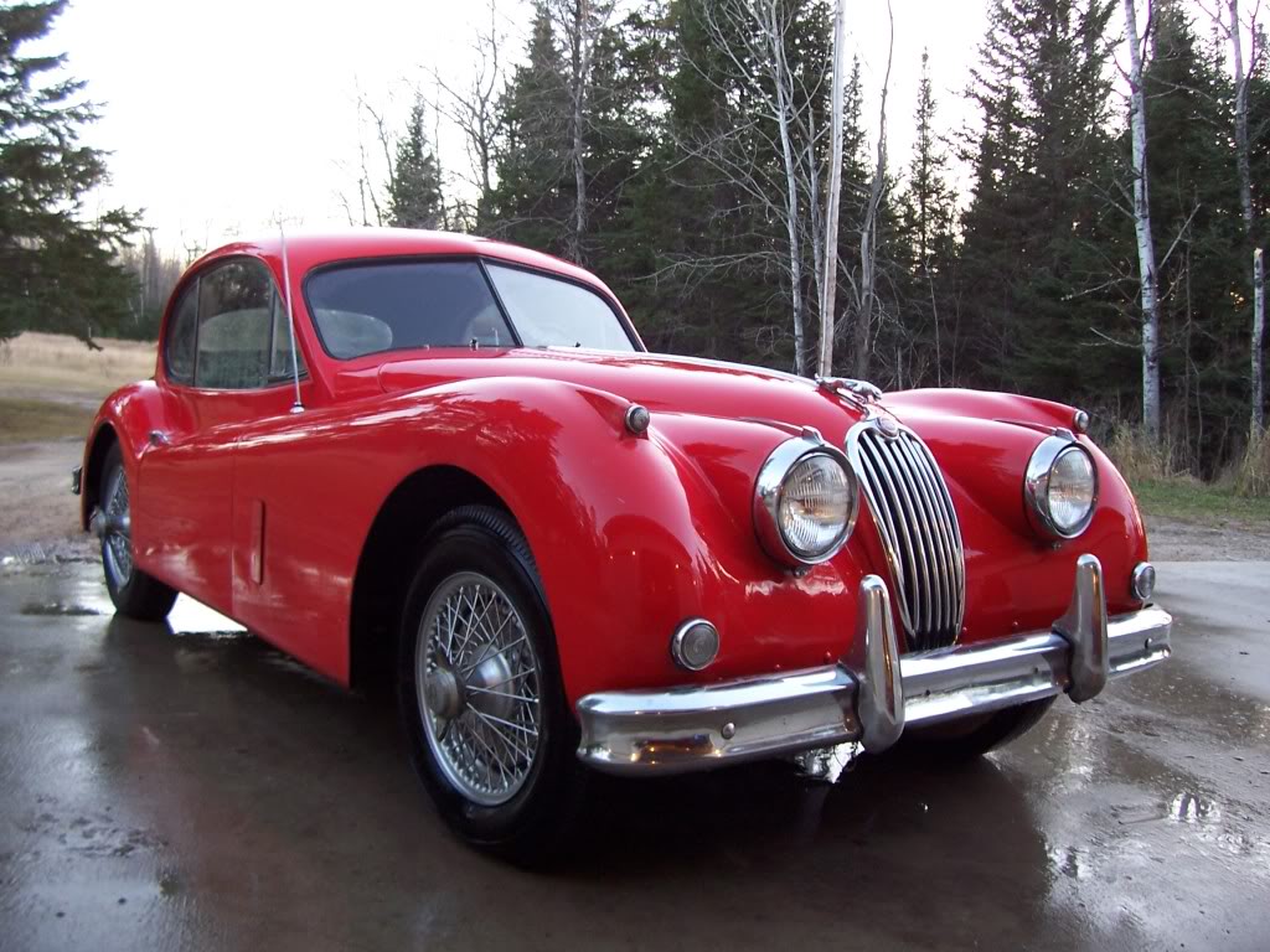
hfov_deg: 54.0
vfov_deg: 41.8
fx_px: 1247
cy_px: 476
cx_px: 635
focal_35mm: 34
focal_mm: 5.6
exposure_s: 1/30
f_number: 2.7
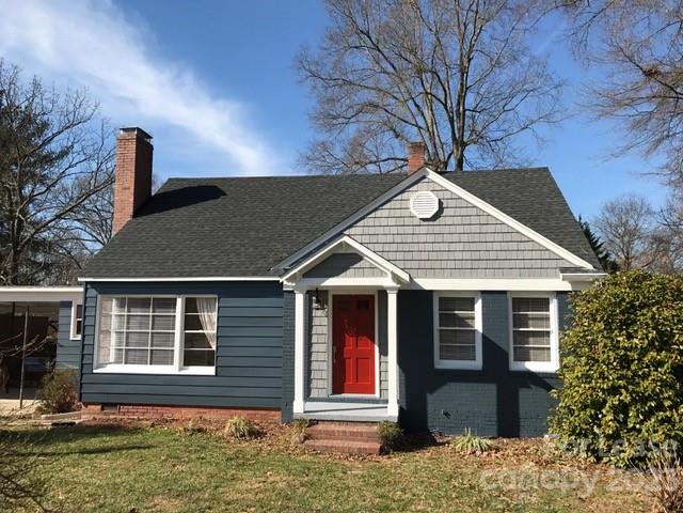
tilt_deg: +5.8
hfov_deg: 63.4
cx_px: 342
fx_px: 552
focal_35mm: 28
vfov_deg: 49.7
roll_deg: -0.5
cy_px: 256
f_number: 1.8
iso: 20
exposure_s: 1/2128
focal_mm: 3.99
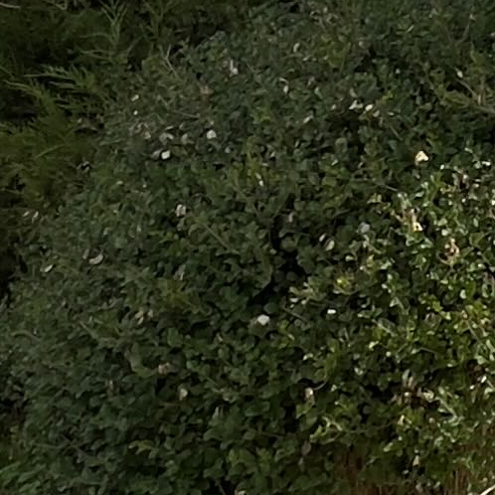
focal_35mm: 93
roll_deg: +0.7
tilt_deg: +9.0
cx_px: 1042
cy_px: -300
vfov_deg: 16.6
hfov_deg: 14.7
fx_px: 1505
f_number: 1.8
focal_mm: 1.57
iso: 32
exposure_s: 1/1193
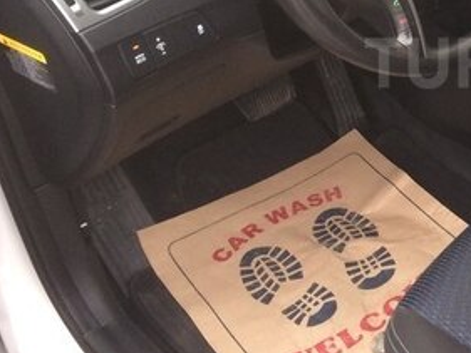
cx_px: 536
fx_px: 926
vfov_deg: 21.3
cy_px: 63
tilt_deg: -35.3
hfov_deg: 26.1
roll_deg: +3.0
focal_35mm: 68
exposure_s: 1/33
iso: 100
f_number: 2.2
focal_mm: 4.15
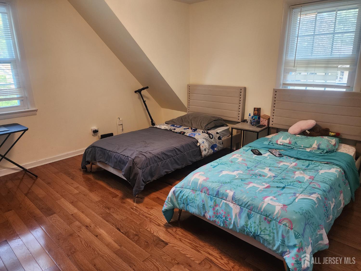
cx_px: 180
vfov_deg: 58.9
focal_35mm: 23
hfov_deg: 73.9
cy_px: 136
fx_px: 240
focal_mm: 6.4
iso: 250
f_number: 1.8
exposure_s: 1/120
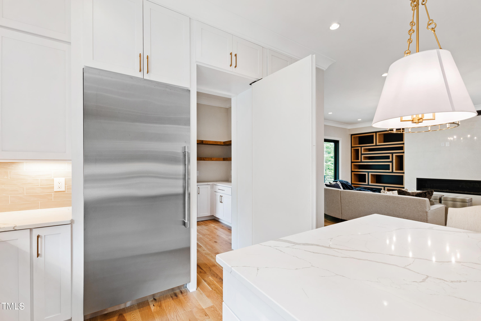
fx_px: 200
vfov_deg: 77.3
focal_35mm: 15
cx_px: 240
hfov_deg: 100.4
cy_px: 160
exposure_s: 1/5
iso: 100
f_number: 8
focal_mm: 10
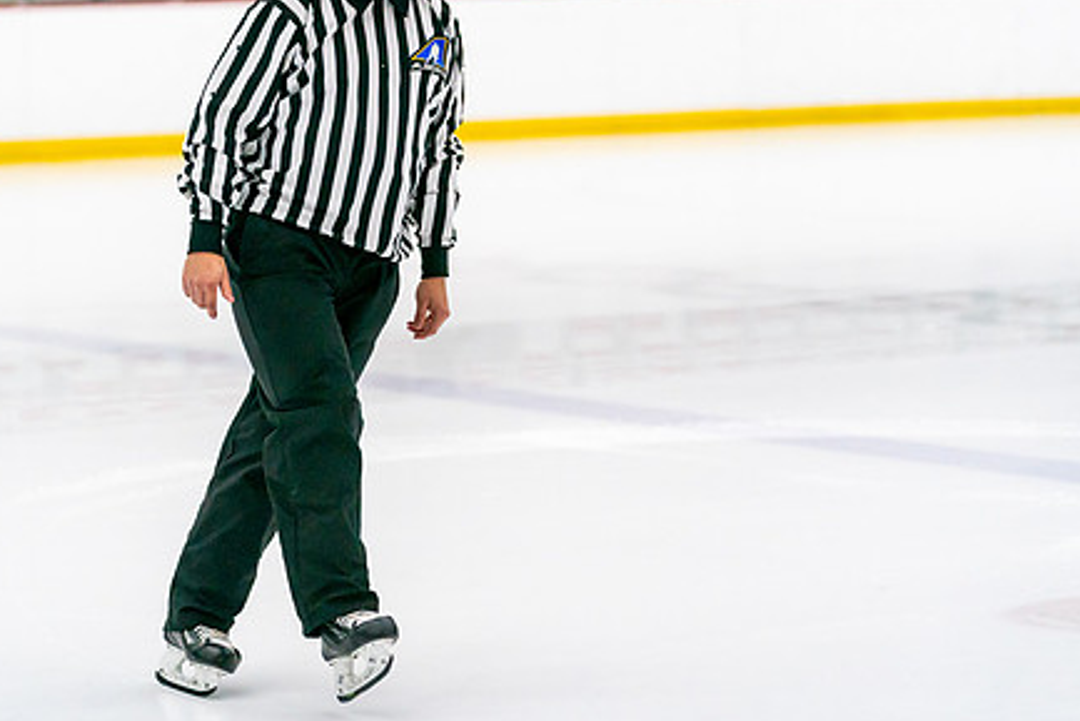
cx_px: 466
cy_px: 251
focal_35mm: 158
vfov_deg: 8.7
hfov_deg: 13.0
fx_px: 4741
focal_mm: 118
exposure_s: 1/1250
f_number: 2.8
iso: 3200
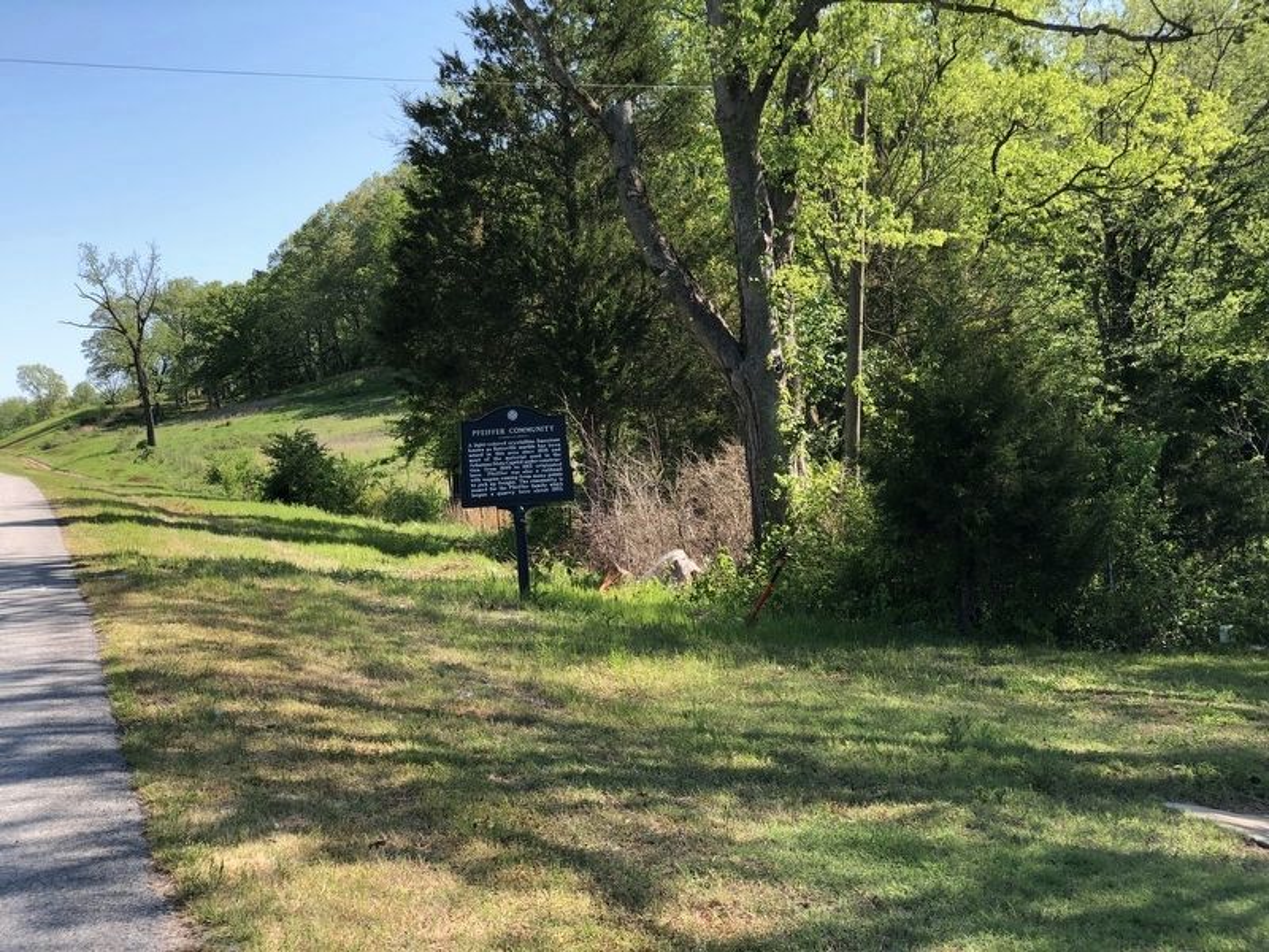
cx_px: 634
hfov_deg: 36.8
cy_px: 476
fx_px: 1906
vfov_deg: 28.0
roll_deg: +4.8
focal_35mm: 52
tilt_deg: -0.9
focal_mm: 6
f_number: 2.4
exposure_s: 1/415
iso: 16
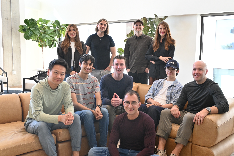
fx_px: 253
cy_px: 78
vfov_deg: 34.2
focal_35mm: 39
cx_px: 115
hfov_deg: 49.6
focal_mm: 24
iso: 560
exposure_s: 1/125
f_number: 4.2
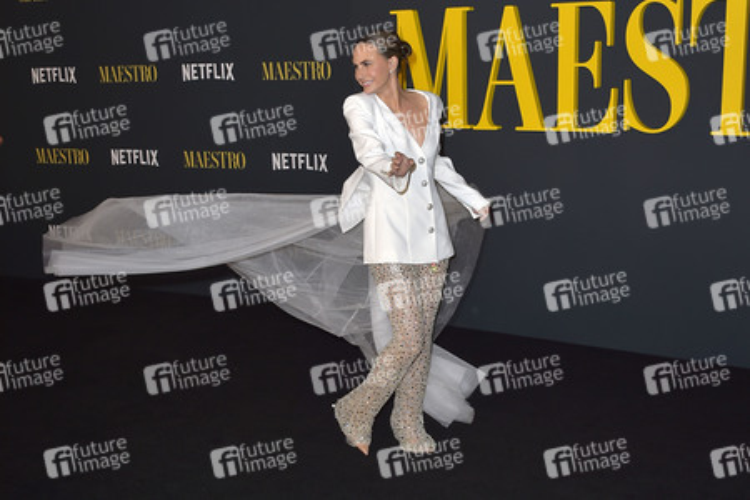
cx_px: 375
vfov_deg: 38.9
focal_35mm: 34
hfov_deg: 55.8
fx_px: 708
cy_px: 250
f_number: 6.3
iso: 400
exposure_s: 1/250
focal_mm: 34
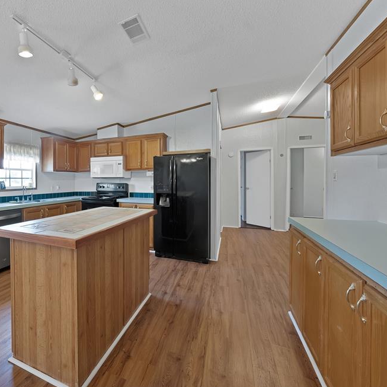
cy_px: 190
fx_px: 202
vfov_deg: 87.4
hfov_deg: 83.5
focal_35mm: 16
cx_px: 120
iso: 640
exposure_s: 1/1.67
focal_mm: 12
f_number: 8
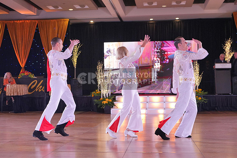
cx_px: 118
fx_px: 342
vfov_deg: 26.0
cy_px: 79
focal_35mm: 52
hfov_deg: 38.2
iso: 2000
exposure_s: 1/400
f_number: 3.5
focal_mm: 35
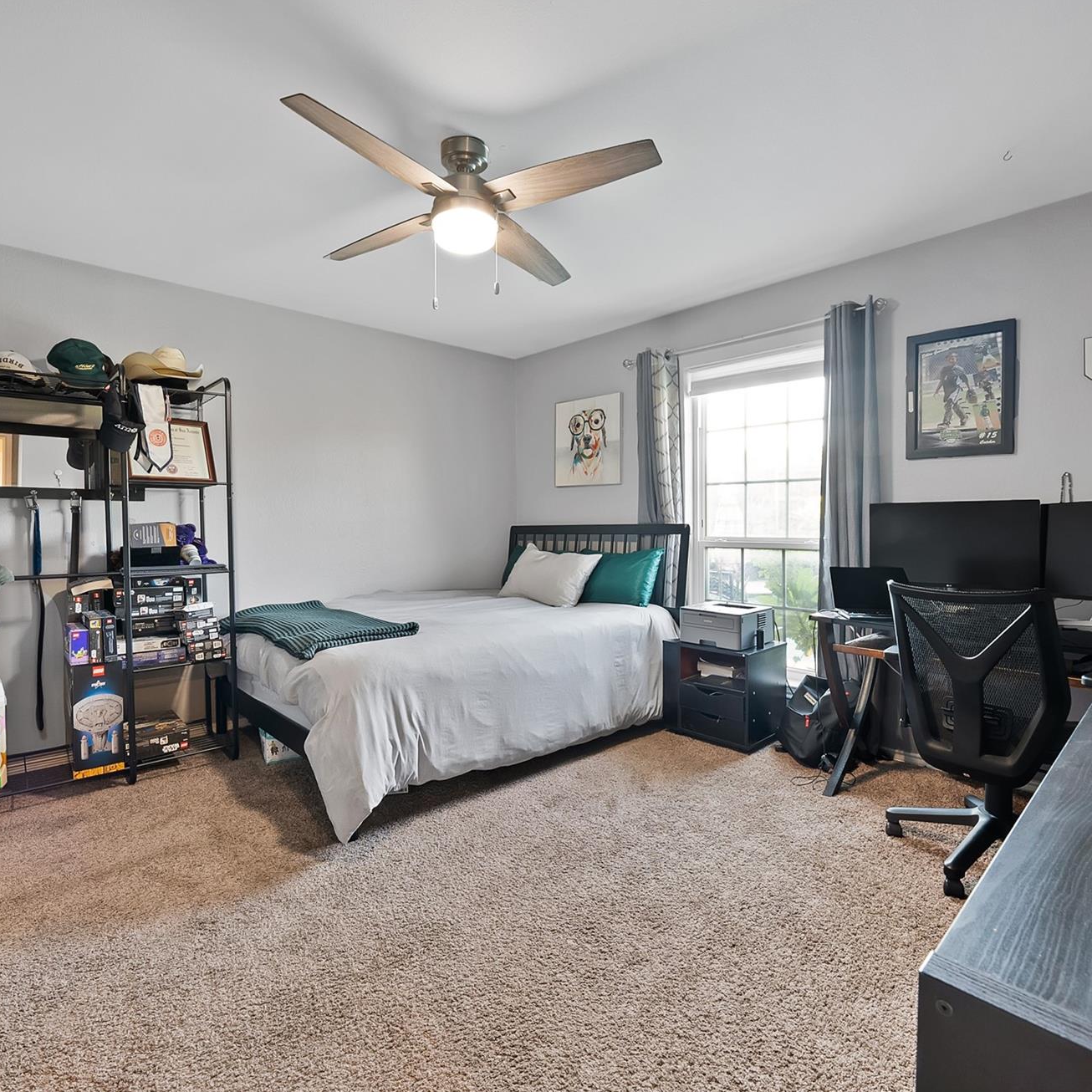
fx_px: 571
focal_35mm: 16
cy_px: 537
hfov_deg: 87.4
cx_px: 543
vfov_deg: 87.4
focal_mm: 12
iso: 640
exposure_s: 2
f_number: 9
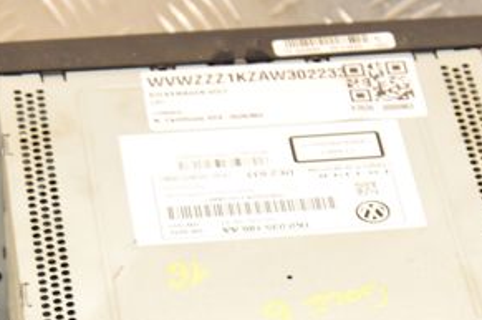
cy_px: 313
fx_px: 2914
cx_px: 282
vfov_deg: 6.3
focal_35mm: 218
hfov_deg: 9.5
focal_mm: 66
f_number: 7.1
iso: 1600
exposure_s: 1/200
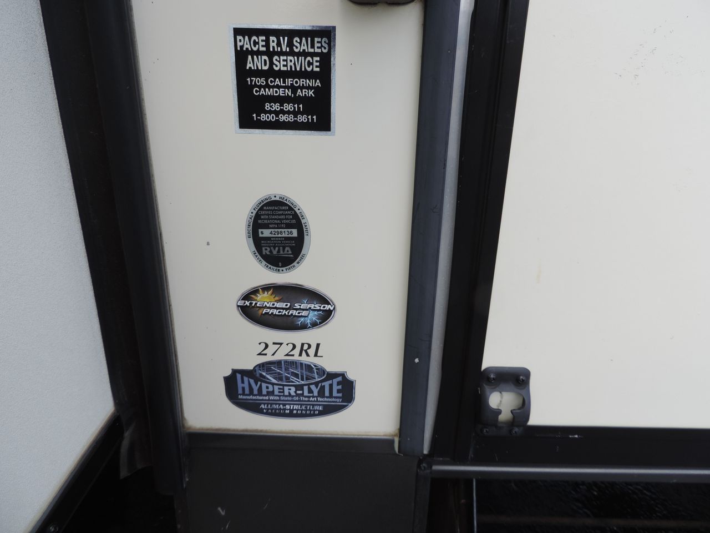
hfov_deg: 71.6
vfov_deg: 56.8
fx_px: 492
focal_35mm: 24
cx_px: 355
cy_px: 266
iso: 80
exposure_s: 1/320
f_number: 3
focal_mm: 4.3
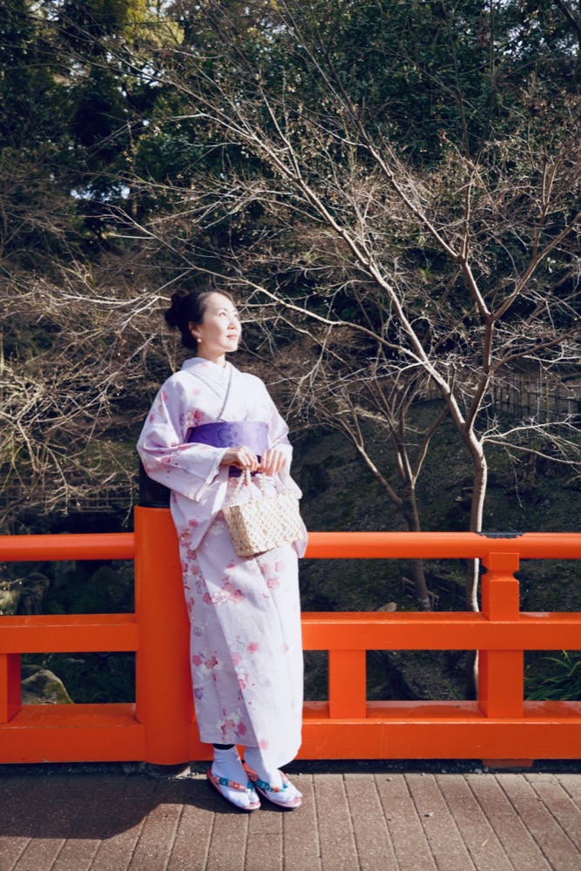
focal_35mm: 28
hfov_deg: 46.4
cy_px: 436
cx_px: 290
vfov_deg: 65.5
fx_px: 678
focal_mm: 28
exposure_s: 1/320
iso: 100
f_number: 4.5
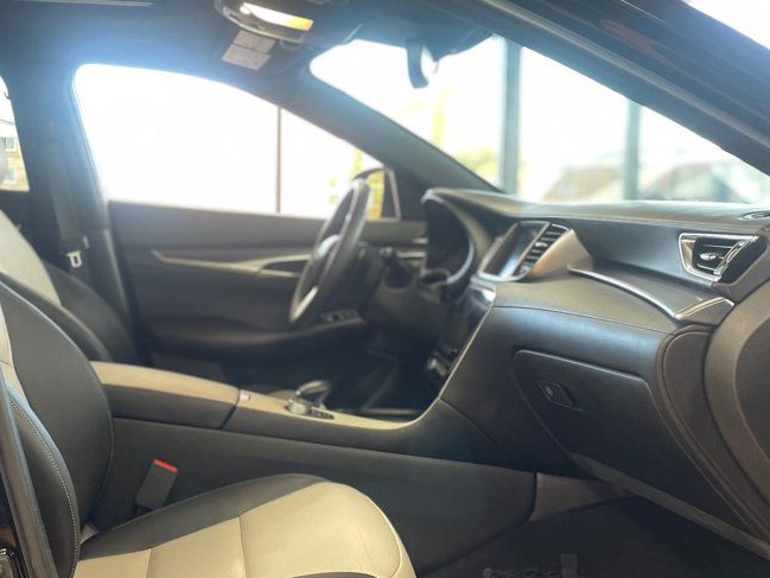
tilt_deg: -3.7
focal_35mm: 41
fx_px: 912
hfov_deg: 45.3
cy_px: 286
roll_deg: -0.3
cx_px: 276
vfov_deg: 35.1
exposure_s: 1/60
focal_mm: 4.2
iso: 250
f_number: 1.6
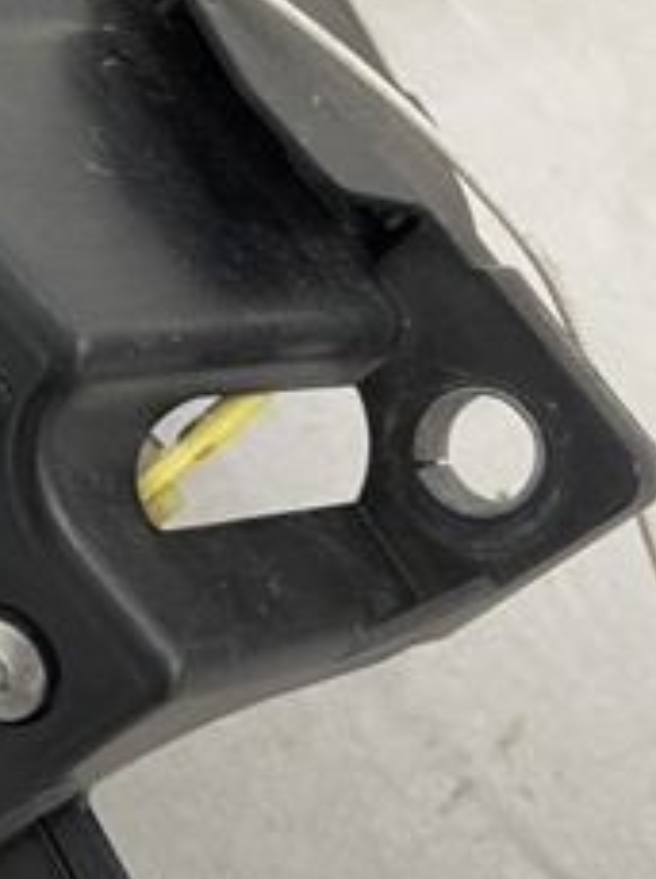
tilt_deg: -61.5
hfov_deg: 18.8
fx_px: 1774
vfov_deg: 27.7
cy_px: 342
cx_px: -295
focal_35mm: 70
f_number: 1.6
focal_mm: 5.1
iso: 125
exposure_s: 1/50
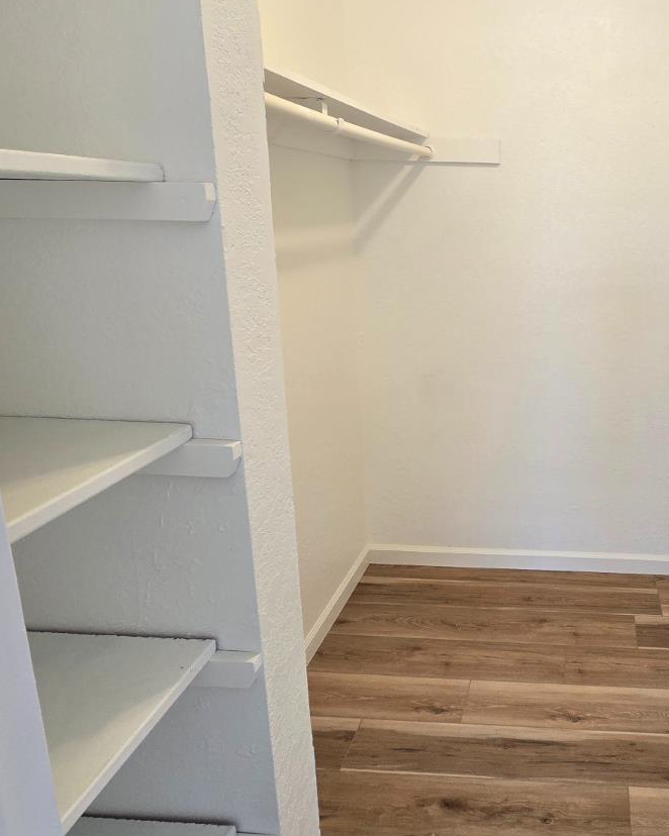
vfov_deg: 71.9
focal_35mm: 23
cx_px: 565
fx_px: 569
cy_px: 335
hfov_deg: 55.1
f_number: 2.2
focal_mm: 2.2
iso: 125
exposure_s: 1/60
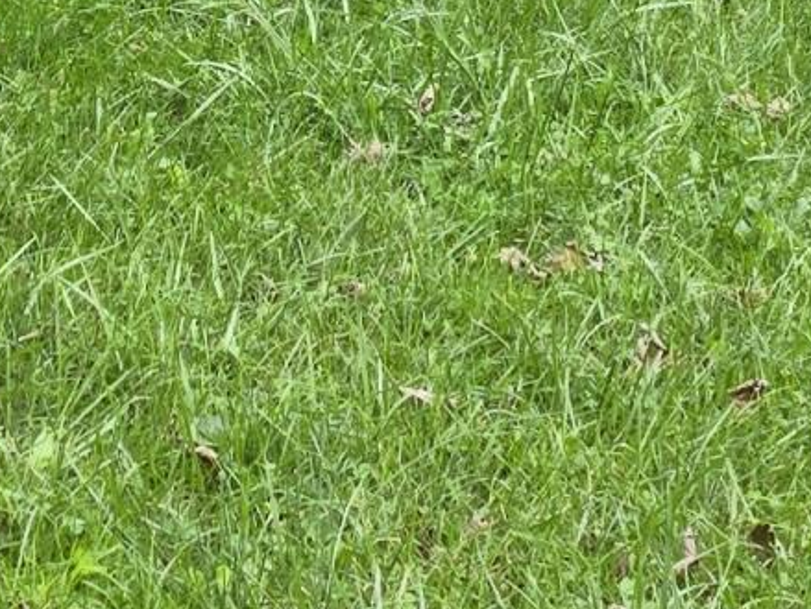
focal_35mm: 157
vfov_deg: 8.8
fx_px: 3681
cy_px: -705
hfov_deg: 12.4
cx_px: -31
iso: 40
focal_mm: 6.5
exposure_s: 1/180
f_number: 1.4
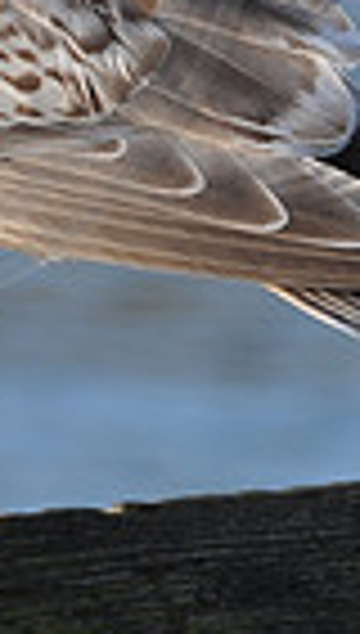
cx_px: -202
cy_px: -137
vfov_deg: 2.7
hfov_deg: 1.6
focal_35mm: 785
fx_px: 13235
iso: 200
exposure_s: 1/320
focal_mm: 122
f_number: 8
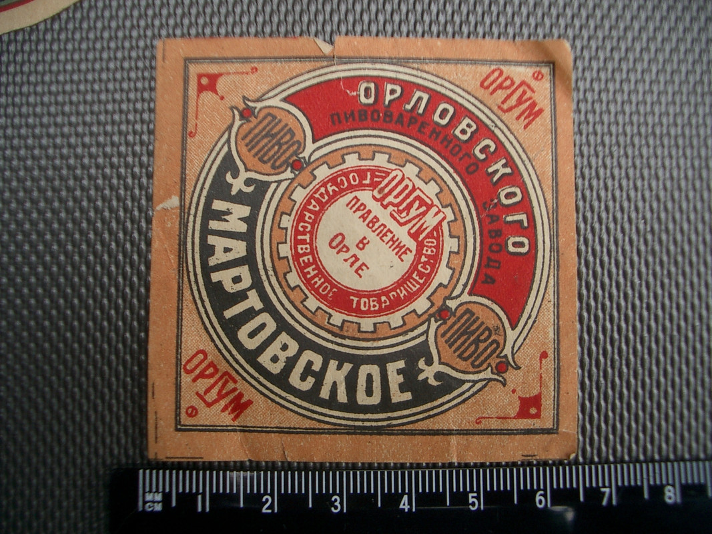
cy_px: 267
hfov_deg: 52.6
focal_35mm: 35
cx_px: 356
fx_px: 720
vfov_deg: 40.7
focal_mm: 5.8
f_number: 2.6
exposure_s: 1/200
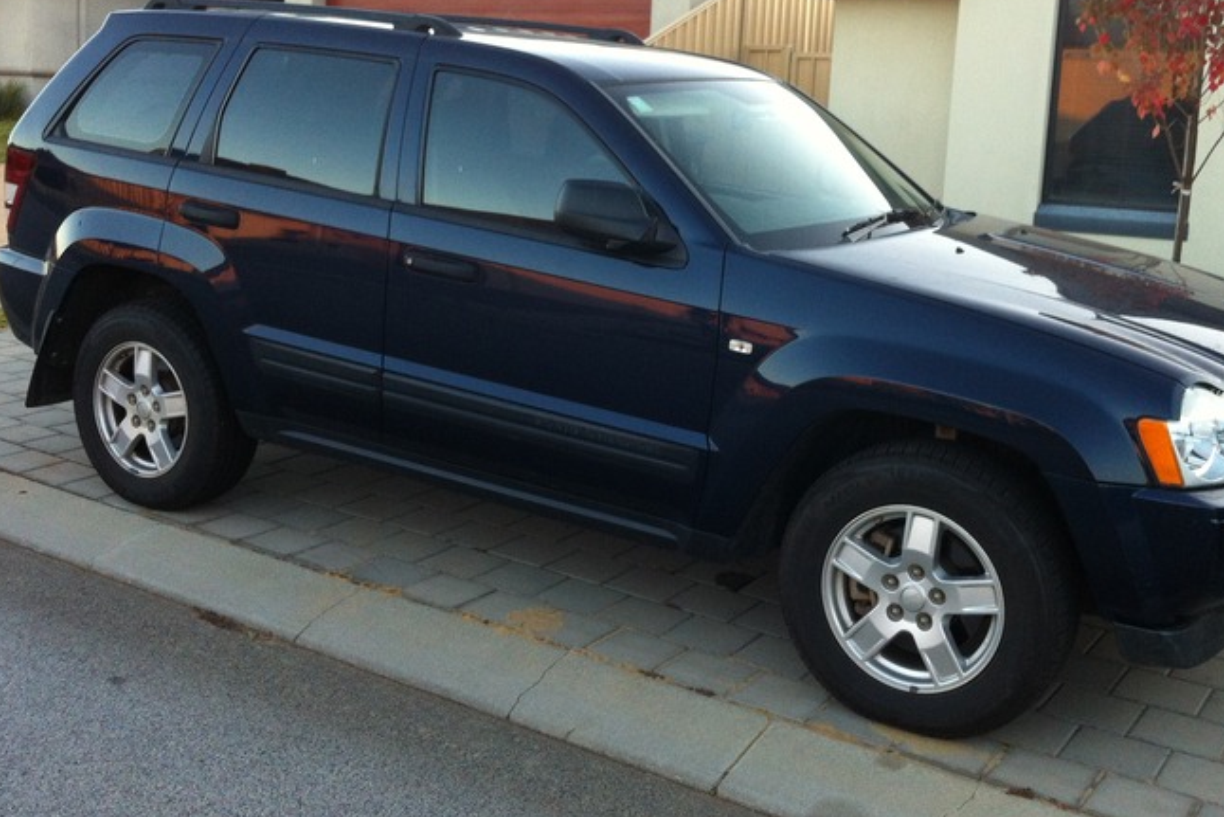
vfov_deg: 29.7
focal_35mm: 45
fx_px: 1530
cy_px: 296
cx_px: 644
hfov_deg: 43.6
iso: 125
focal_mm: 3.85
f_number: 2.8
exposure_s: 1/120
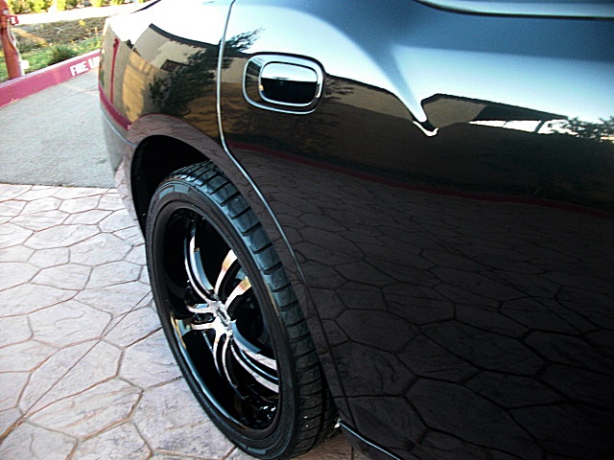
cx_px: 307
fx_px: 639
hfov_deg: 51.4
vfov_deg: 39.7
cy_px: 230
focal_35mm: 36
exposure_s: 1/60
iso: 200
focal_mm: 6.3
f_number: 2.8
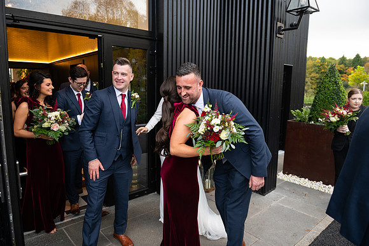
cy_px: 123
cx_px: 184
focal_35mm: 24
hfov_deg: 73.7
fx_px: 246
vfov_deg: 53.2
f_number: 3.5
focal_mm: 24
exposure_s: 1/160
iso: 320
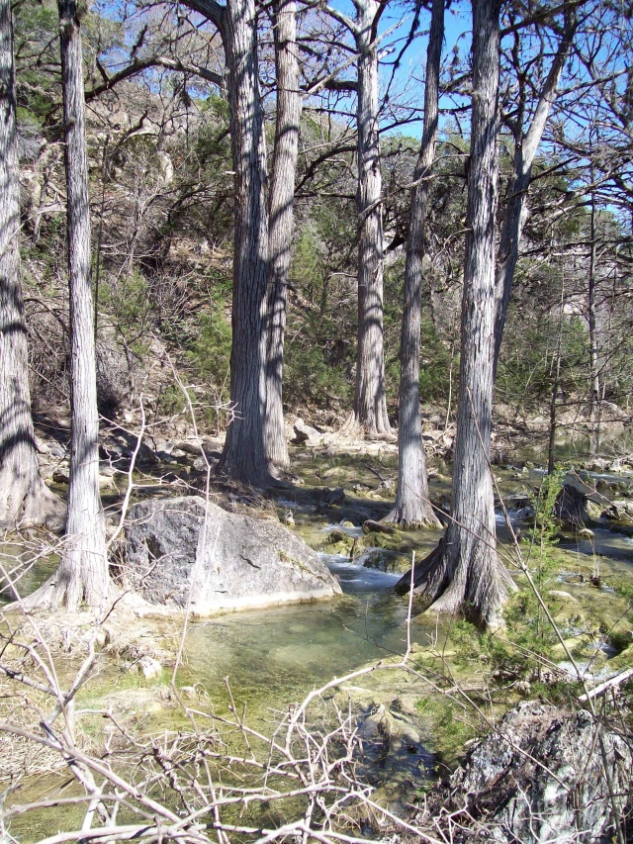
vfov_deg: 51.3
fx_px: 878
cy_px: 422
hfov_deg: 39.7
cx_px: 316
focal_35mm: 36
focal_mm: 6
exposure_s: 1/473
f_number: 2.7
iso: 80
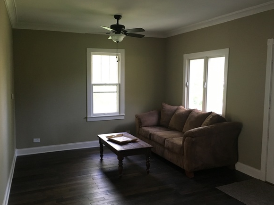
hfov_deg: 56.8
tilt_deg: -4.6
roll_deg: -0.9
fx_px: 253
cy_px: 101
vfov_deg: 44.2
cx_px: 134
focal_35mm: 32
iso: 160
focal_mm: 4.15
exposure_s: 1/30
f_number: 2.2
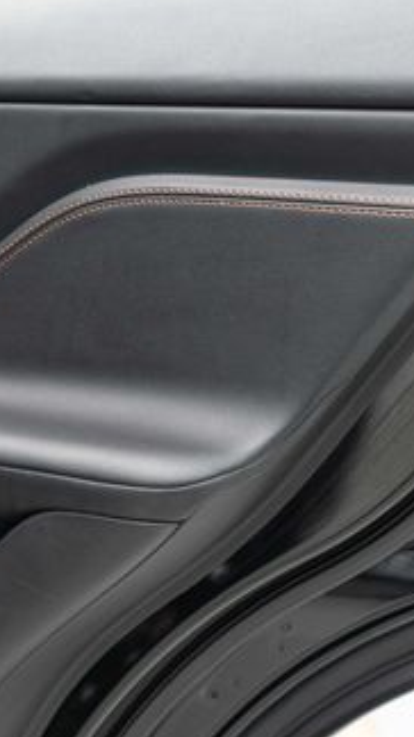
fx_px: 1133
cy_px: 474
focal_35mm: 58
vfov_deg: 35.8
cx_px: -98
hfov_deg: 19.4
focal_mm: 28
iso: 800
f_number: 3.2
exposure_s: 1/40
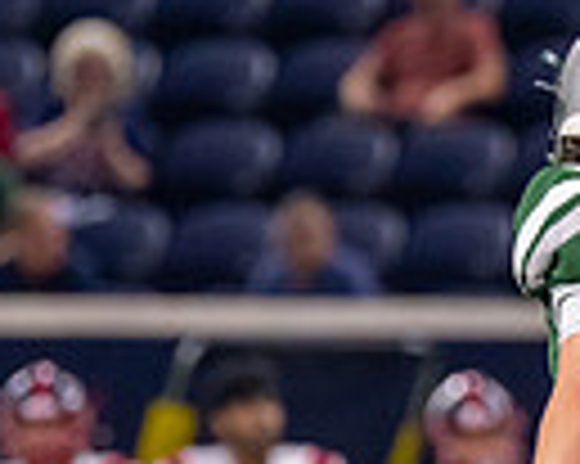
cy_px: 449
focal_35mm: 1266
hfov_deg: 1.5
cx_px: 735
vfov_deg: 1.2
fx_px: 21715
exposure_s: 1/1000
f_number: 2.8
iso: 2500
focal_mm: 200
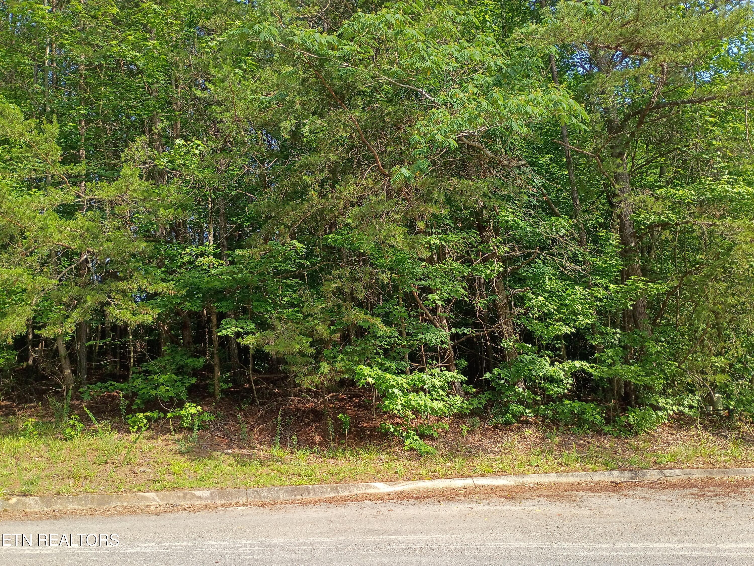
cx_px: 377
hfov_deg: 61.7
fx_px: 632
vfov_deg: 48.2
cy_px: 283
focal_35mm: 29
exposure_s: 1/306
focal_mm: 4.27
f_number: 1.8
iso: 100
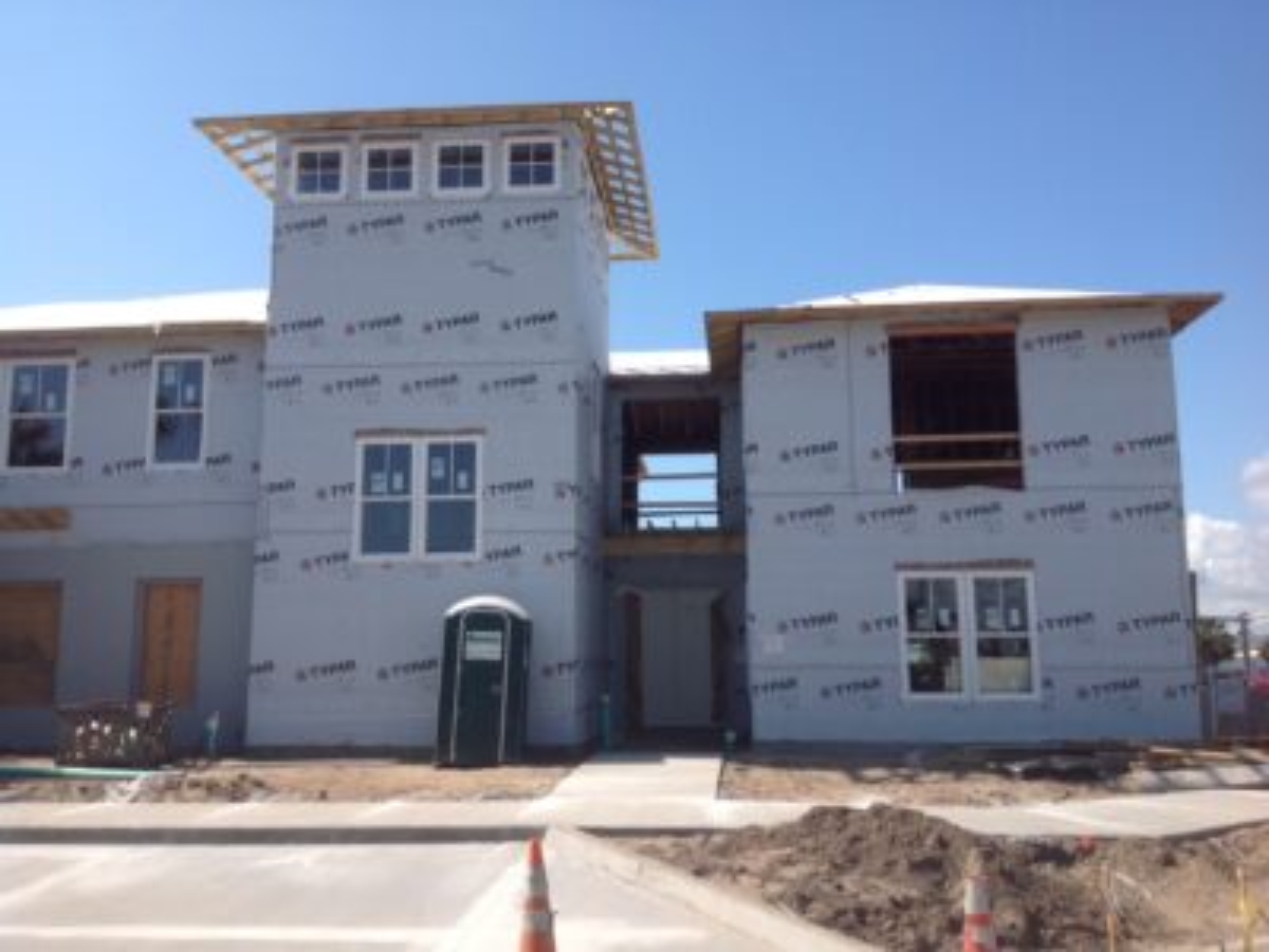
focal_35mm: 35
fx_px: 1283
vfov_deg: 40.7
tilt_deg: +6.3
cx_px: 634
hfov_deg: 52.6
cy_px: 476
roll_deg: +0.0
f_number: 2.4
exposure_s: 1/1779
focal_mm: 4.28
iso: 50
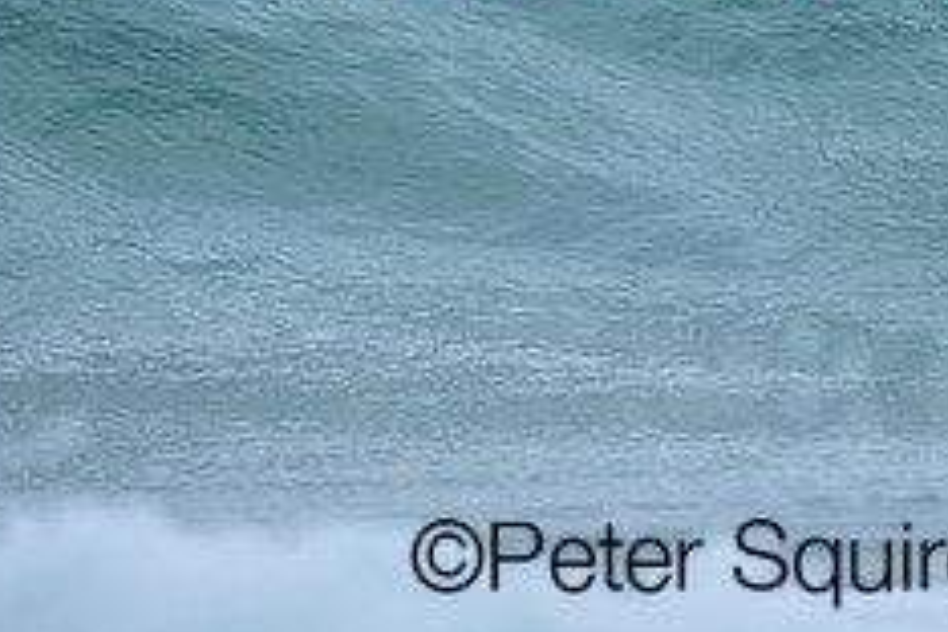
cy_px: -115
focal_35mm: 1980
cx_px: 725
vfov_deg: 0.7
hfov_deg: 1.0
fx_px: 52136
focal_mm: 800
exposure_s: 1/2000
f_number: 6.3
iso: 400
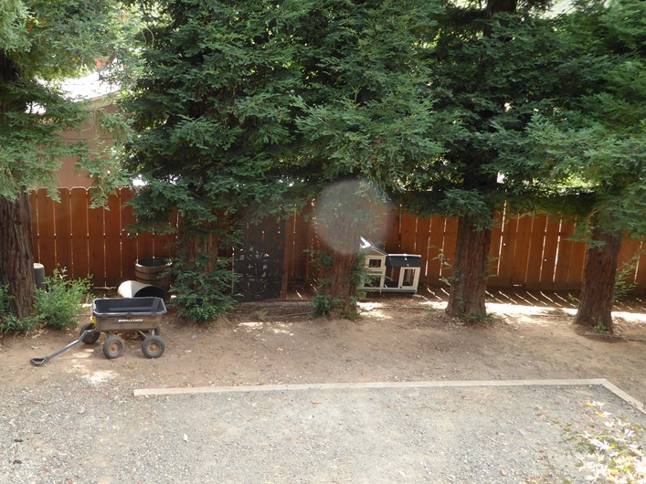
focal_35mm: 42
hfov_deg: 43.7
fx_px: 784
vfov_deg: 34.3
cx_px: 185
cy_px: 243
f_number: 3.5
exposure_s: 1/60
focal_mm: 5
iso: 125
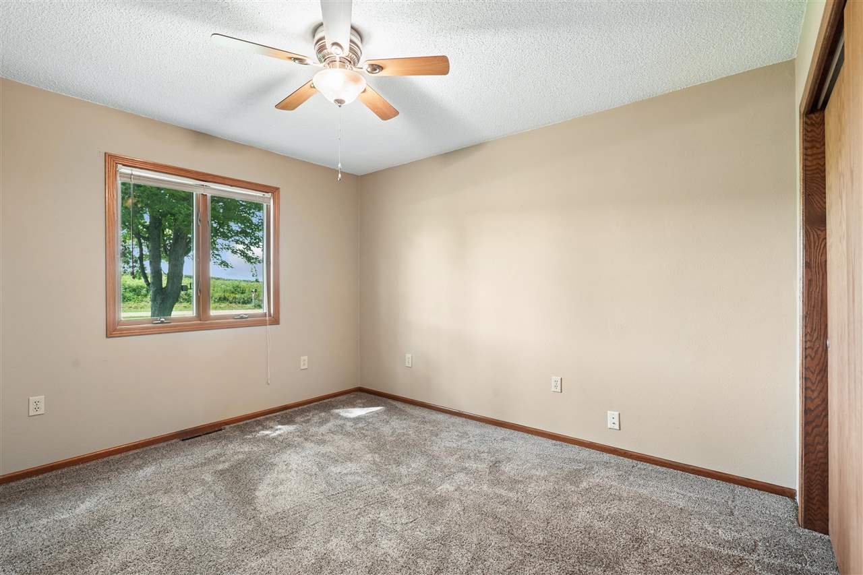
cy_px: 288
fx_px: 383
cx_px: 432
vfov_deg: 73.7
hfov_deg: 96.7
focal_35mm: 16
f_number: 9
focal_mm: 16
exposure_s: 1/10
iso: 800
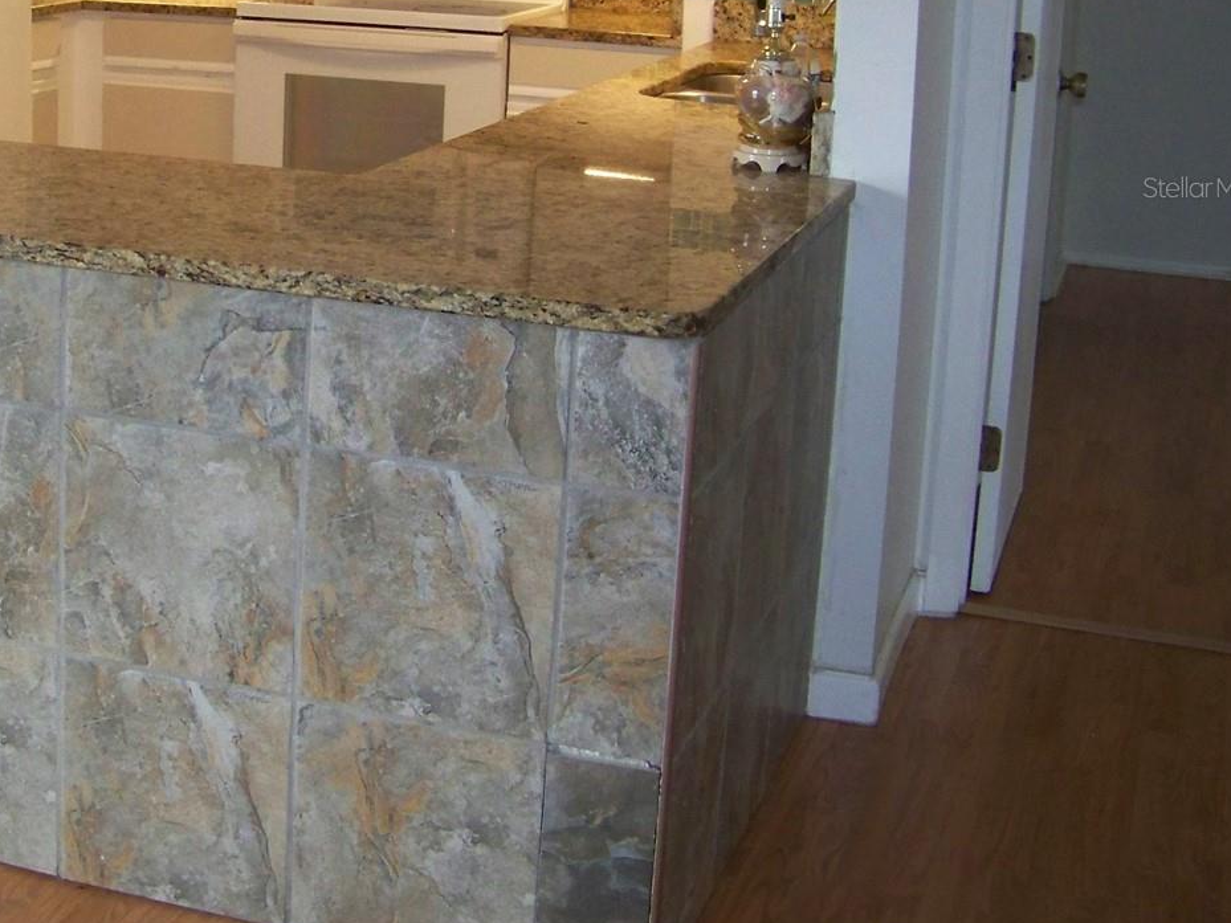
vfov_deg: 23.3
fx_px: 2205
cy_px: 187
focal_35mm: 62
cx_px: 208
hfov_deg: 30.3
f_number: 2.8
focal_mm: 5.85
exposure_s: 1/30
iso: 200
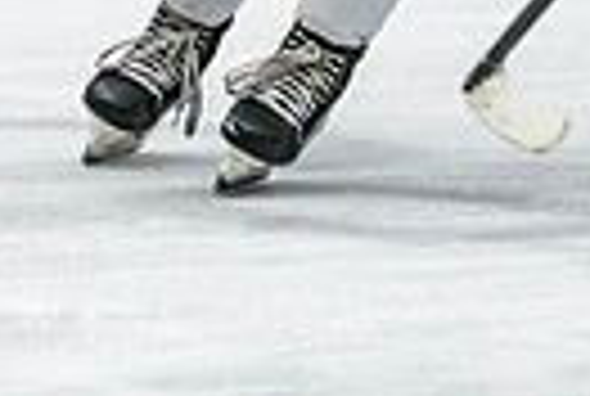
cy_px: -235
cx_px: 1119
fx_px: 15917
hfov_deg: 2.1
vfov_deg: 1.4
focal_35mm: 969
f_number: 2.8
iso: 2000
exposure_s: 1/640
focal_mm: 155
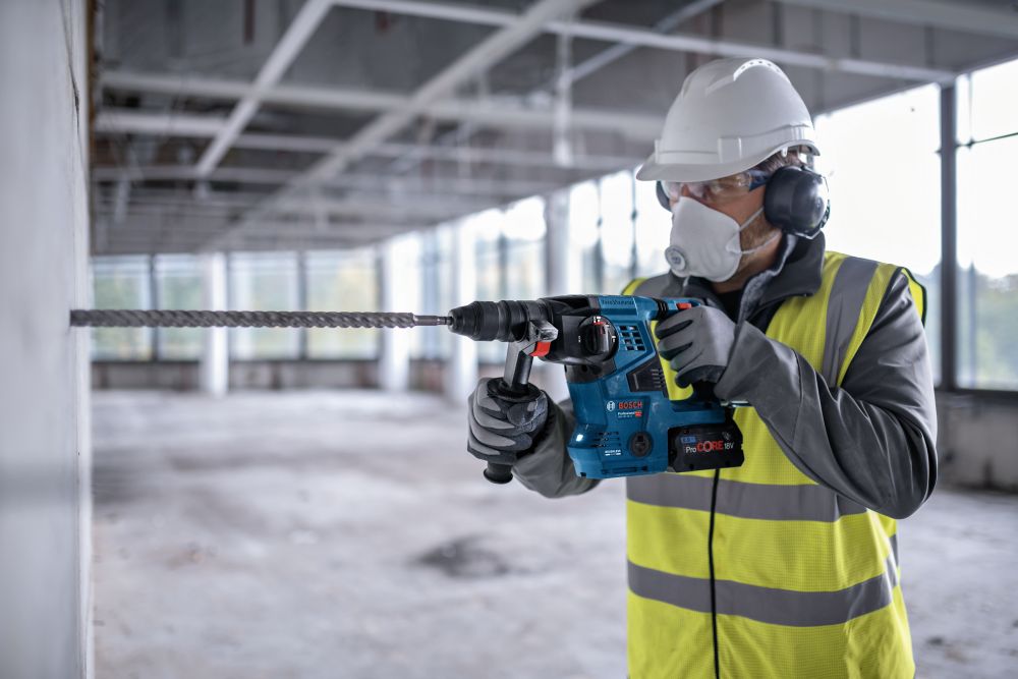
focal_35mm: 35
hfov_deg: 54.4
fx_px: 990
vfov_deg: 37.9
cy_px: 340
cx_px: 509
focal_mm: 35
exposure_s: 1/320
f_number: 1.8
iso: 200
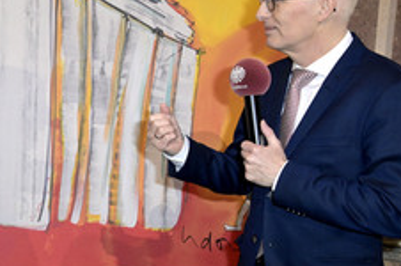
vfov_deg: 17.9
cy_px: 117
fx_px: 845
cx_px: 31
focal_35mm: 76
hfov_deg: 25.7
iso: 5000
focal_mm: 38
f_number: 5.6
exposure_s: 1/160
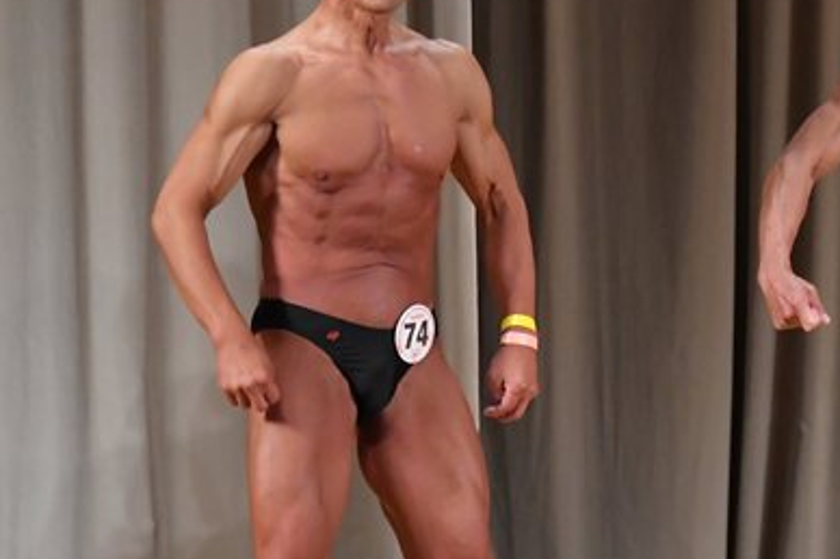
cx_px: 696
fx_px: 11890
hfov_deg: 4.0
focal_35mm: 510
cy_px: 353
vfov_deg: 2.7
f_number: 5.6
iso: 4000
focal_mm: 170
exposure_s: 1/400
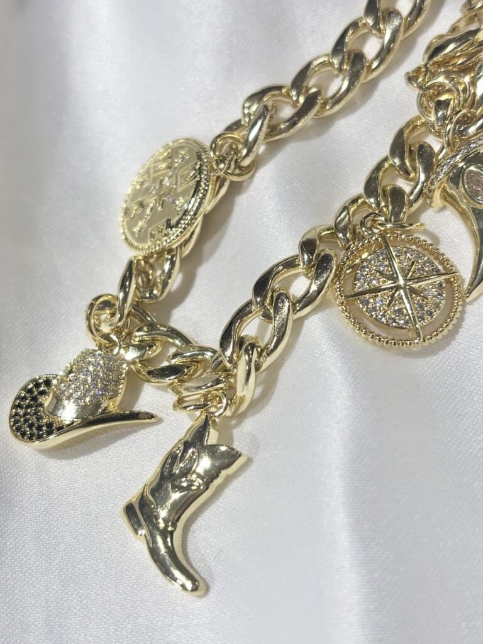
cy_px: 322
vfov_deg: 36.8
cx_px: 242
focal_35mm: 52
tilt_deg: -63.8
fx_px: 967
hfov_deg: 28.0
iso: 32
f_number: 1.6
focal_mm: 5.96
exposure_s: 1/268
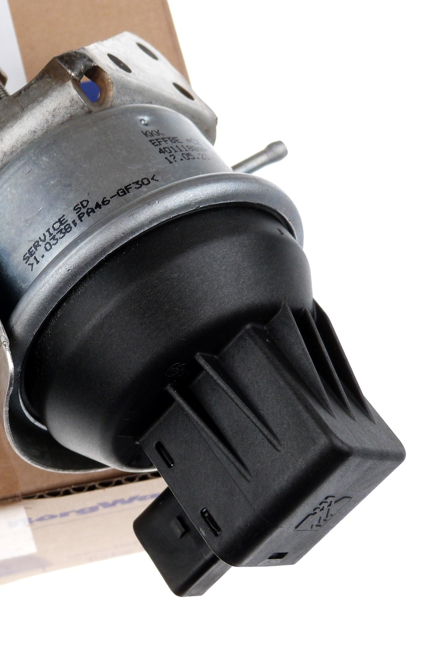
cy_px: 323
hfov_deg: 19.6
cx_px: 105
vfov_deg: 29.2
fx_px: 1253
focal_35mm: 69
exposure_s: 1/100
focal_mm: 8.7
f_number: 3.2
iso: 100
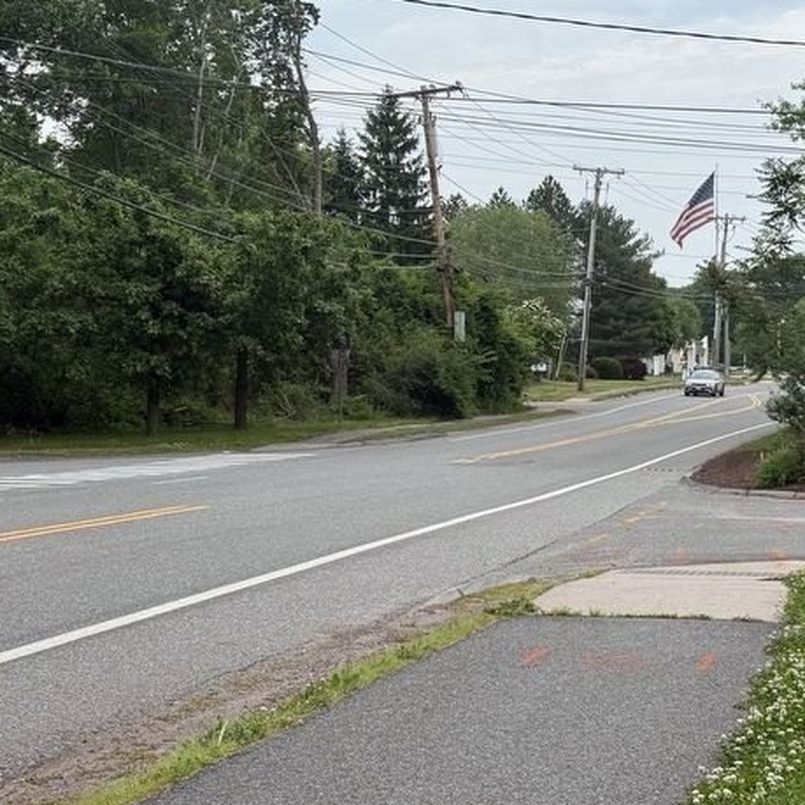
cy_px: 346
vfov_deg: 23.3
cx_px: 470
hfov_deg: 23.3
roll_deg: -0.3
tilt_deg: -0.1
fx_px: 1947
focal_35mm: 74
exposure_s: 1/4098
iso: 64
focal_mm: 6.76
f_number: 1.78
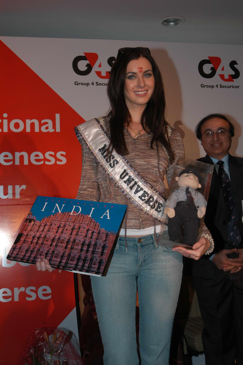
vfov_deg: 41.1
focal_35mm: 48
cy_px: 182
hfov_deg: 28.0
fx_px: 487
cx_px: 122
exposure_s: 1/125
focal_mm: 32
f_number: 6.3
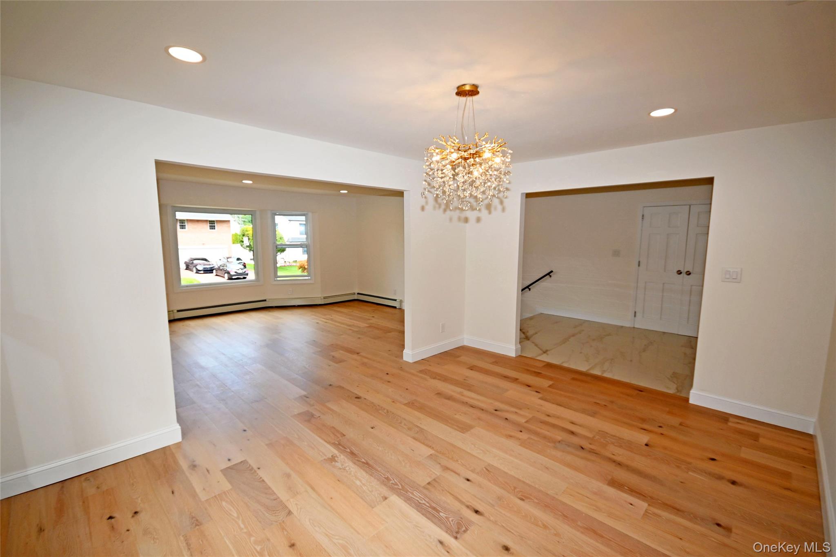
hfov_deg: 100.4
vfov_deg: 77.3
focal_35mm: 15
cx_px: 418
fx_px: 348
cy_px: 278
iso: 200
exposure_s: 1/125
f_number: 5.6
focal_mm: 10
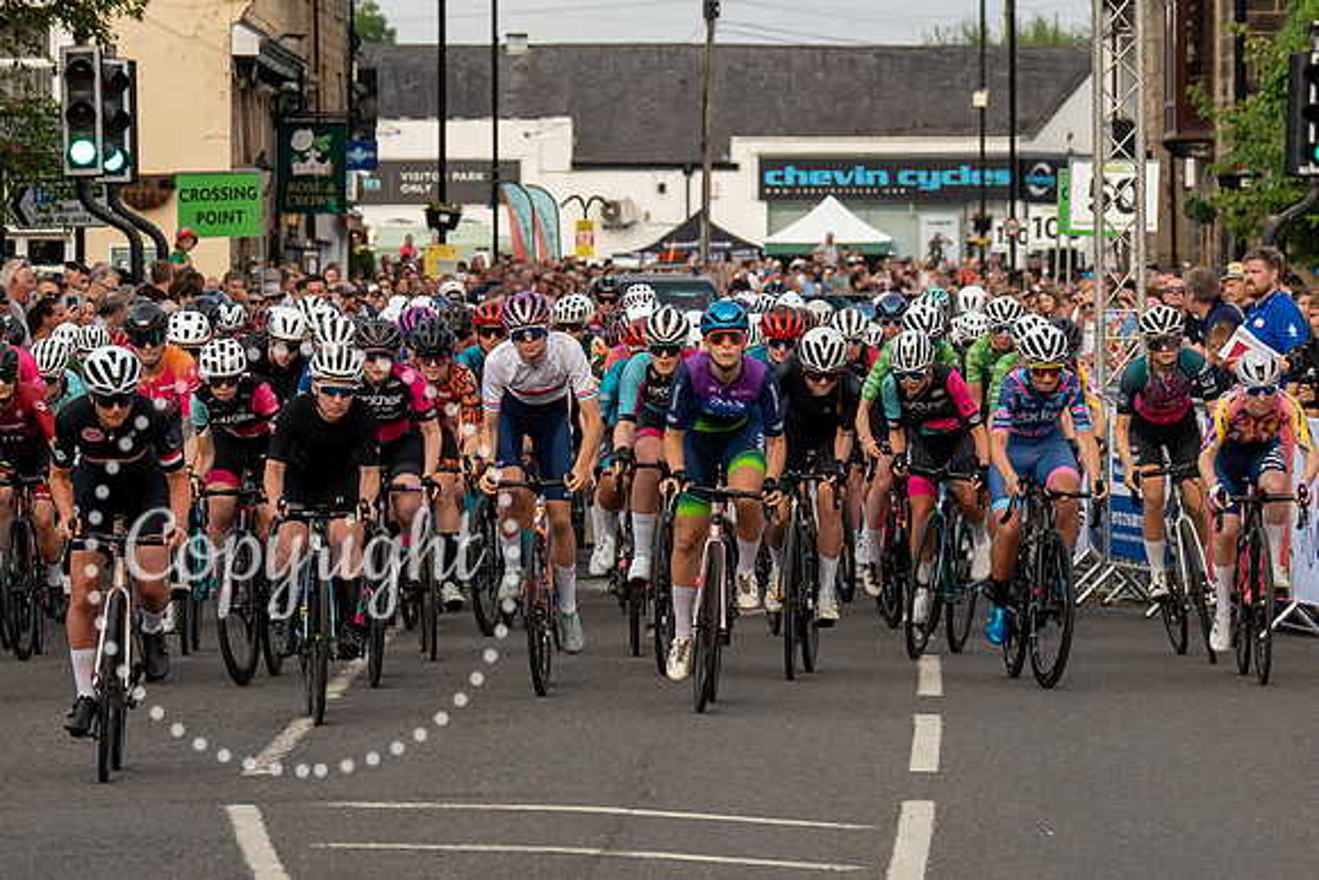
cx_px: 534
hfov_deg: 8.5
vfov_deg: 5.7
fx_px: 8861
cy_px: 249
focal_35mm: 242
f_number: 5
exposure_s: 1/1250
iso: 500
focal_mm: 105
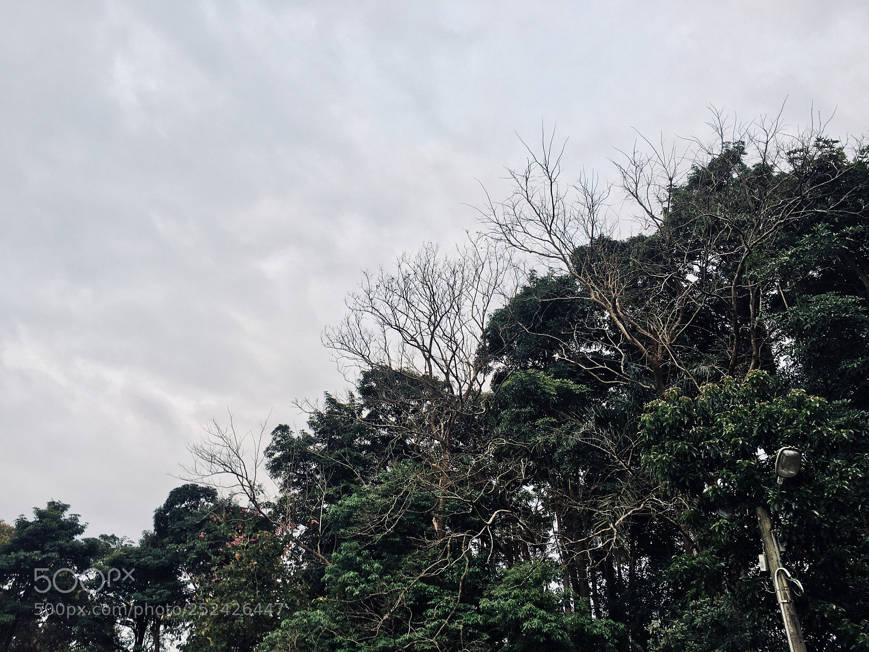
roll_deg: +0.0
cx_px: 434
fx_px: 728
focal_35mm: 29
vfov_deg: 48.2
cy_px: 326
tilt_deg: +37.5
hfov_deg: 61.7
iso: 25
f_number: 2.2
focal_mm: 4.15
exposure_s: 1/30
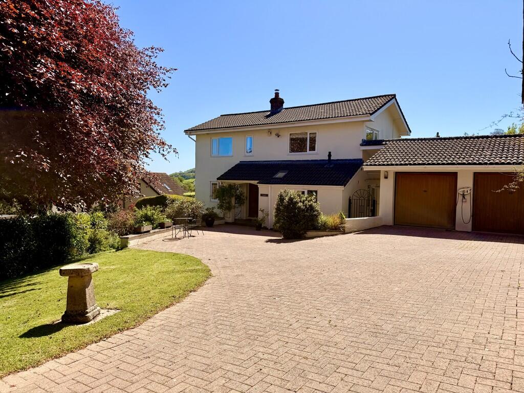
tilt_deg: -1.8
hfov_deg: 71.6
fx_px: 363
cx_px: 262
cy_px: 196
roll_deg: -0.8
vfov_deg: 56.8
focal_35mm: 24
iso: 80
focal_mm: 6.76
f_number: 1.78
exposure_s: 1/5714
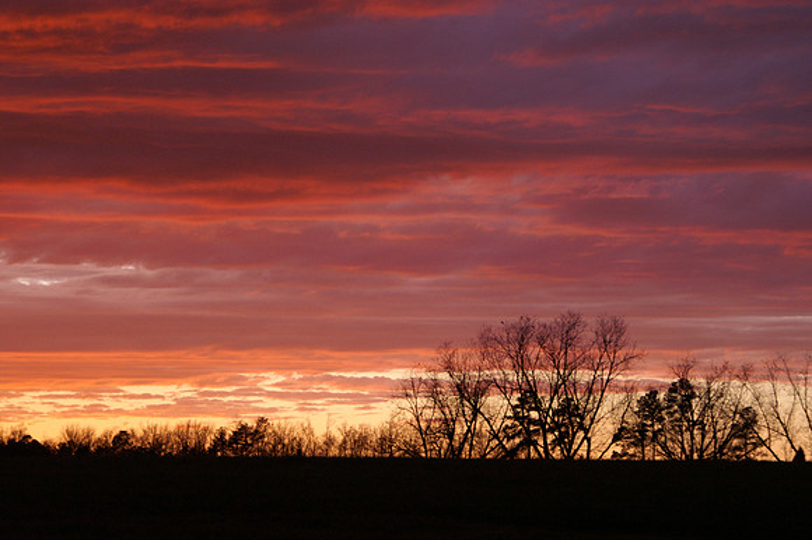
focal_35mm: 105
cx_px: 406
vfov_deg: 13.0
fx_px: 2367
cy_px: 270
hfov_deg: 19.5
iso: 500
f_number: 5.6
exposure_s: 1/160
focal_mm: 70
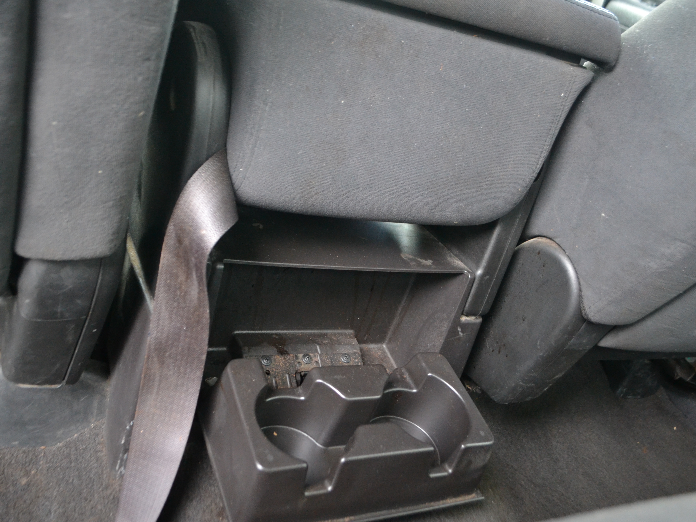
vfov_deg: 44.1
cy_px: 275
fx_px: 643
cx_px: 348
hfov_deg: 56.8
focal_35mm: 32
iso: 1800
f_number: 3.5
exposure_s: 1/60
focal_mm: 18
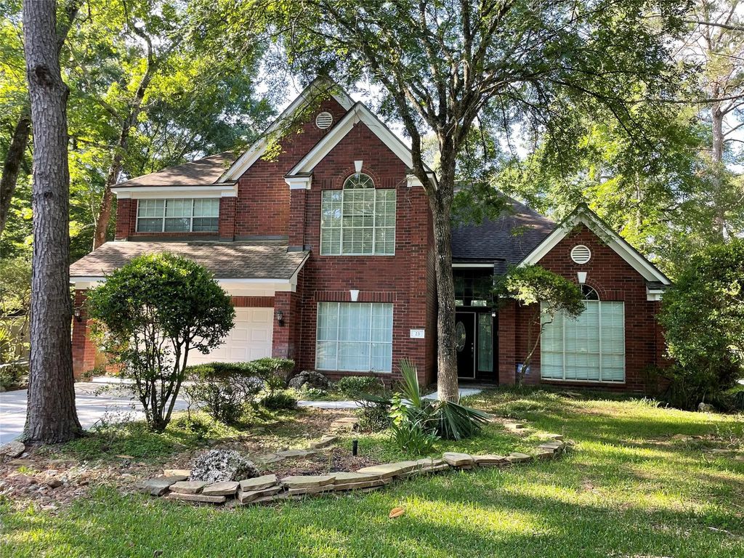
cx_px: 372
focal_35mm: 26
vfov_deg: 53.1
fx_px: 559
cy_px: 279
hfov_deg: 67.3
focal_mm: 4.2
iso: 32
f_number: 1.6
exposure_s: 1/121
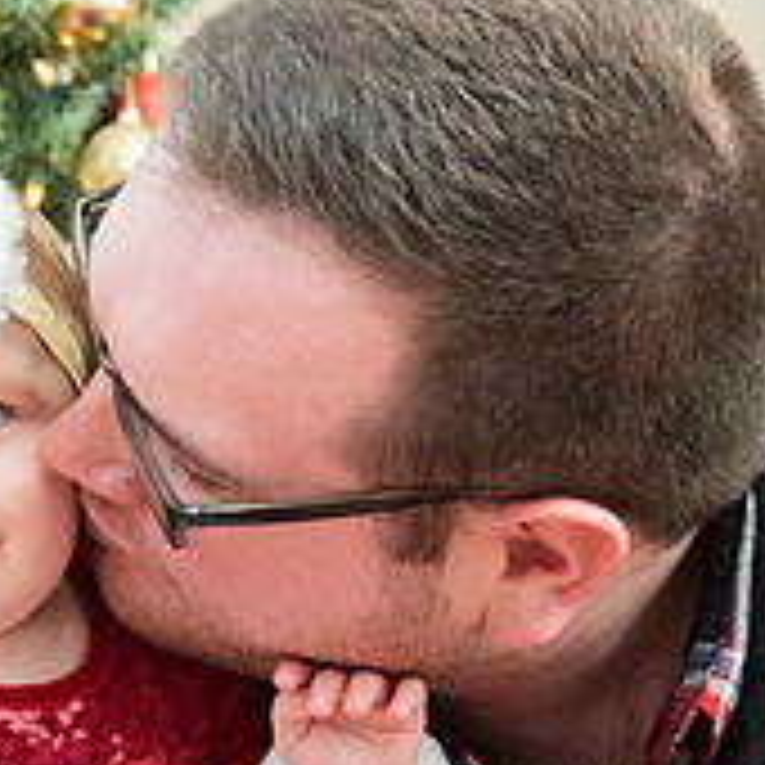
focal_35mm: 151
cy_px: 583
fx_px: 3775
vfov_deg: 11.5
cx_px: -4
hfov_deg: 11.5
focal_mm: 52
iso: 1250
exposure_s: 1/250
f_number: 5.6
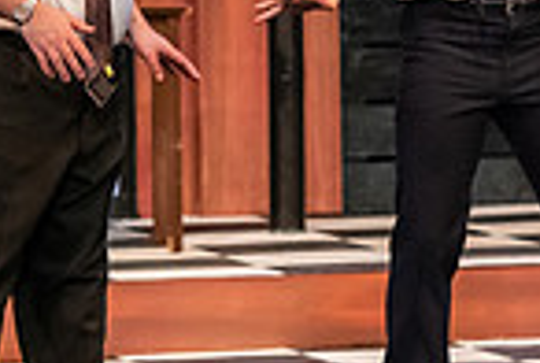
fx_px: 6553
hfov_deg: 4.7
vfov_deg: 3.2
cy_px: -46
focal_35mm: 436
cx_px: 547
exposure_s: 1/200
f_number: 3.5
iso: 2500
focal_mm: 110
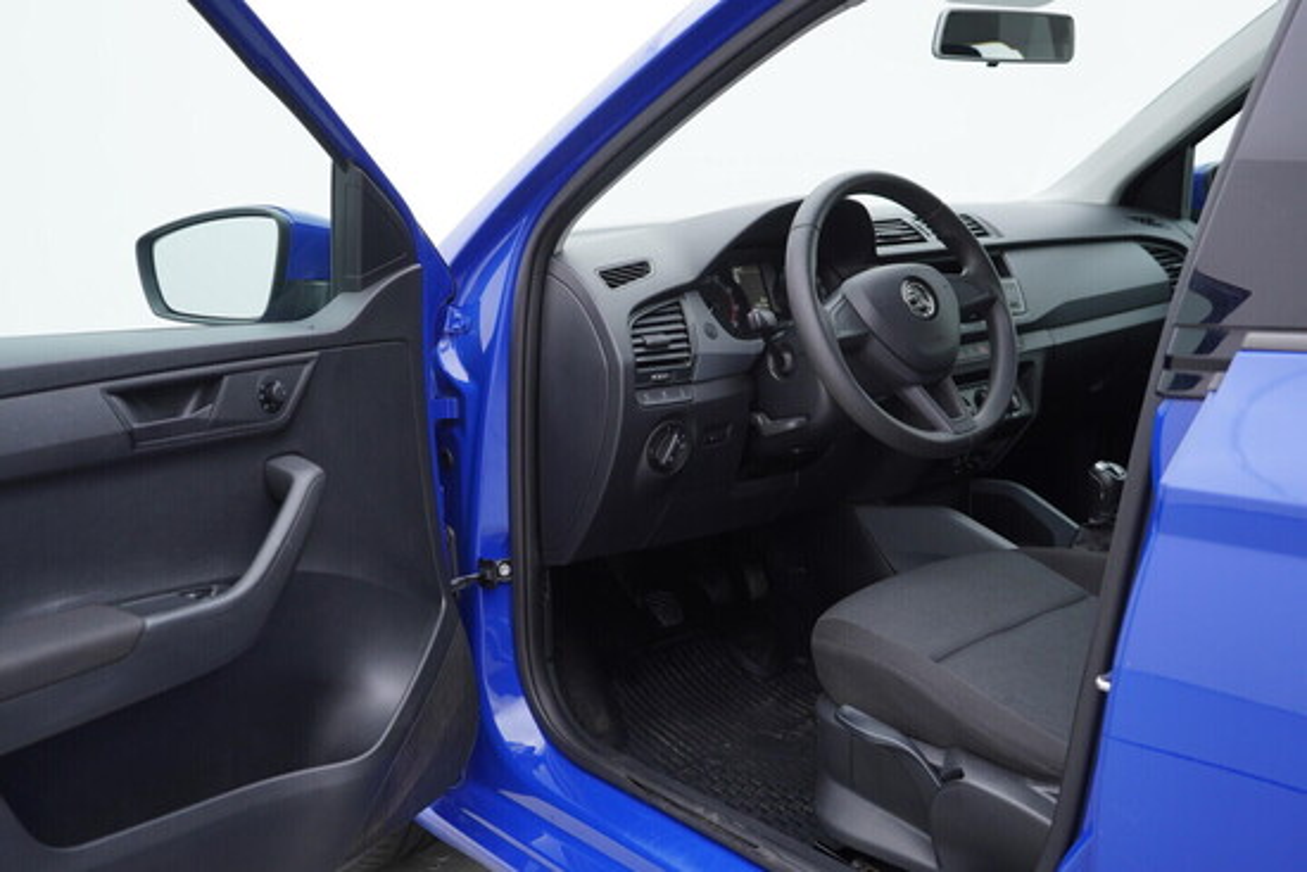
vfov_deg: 36.9
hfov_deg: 53.1
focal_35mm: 36
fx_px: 1307
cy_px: 436
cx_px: 654
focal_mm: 24
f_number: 3.2
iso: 125
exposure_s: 1/50
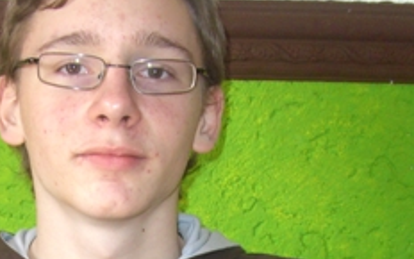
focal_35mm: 111
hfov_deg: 18.7
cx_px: 111
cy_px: 457
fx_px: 1252
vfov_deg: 11.1
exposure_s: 1/60
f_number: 2.8
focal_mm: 7.9
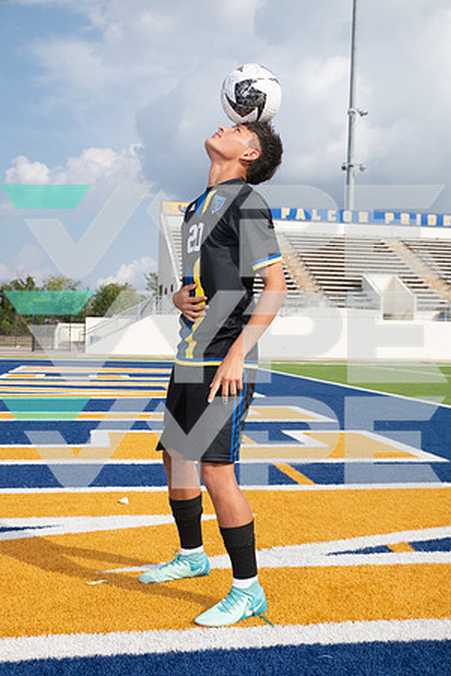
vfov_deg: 42.7
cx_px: 226
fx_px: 864
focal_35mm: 46
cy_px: 338
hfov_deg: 29.2
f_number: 7.1
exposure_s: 1/400
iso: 100
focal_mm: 46
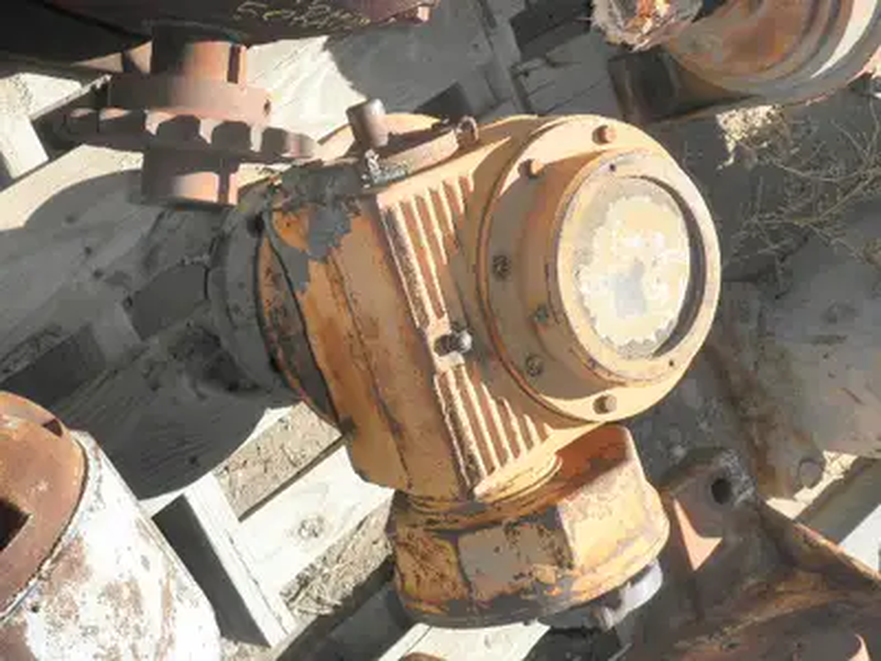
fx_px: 1502
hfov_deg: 32.7
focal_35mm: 59
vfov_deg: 24.8
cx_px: 440
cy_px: 330
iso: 64
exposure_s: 1/400
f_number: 3.8
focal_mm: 10.5
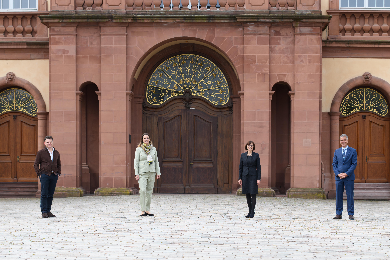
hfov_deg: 18.3
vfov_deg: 12.2
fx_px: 1213
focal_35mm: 112
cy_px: 130
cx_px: 195
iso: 125
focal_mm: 112
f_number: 8
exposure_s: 1/125
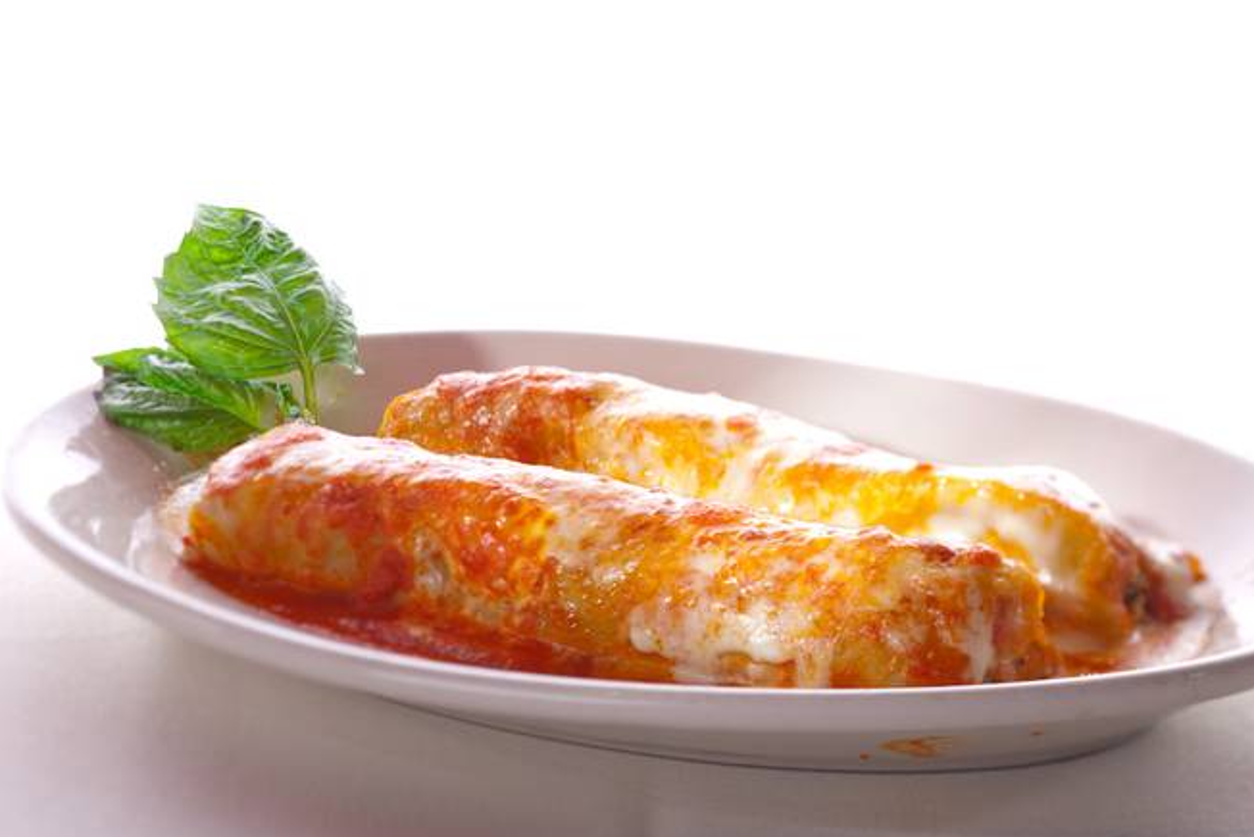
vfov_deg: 15.9
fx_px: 2996
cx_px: 633
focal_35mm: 86
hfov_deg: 23.6
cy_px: 419
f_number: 9
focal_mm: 85
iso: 50
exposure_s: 1/80
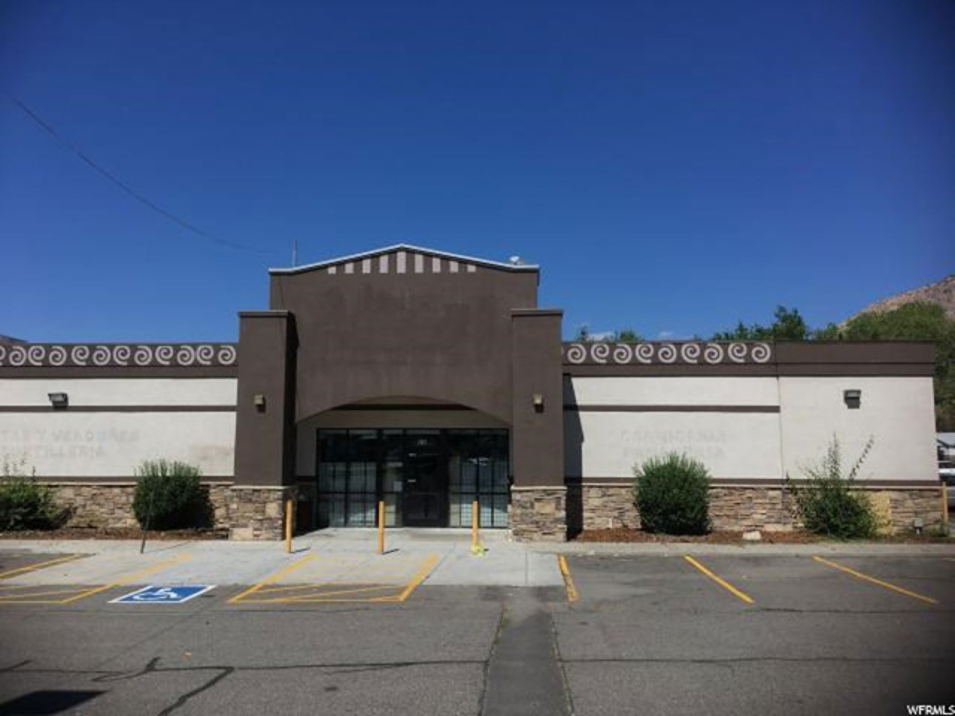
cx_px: 478
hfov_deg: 61.7
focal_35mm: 29
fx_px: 800
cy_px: 358
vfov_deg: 48.2
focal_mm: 4.15
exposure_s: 1/2404
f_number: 2.2
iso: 25
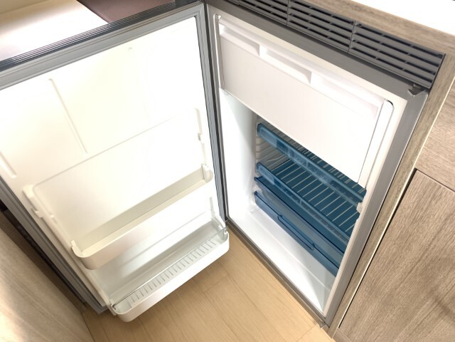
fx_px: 342
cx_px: 228
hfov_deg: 67.3
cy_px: 171
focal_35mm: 26
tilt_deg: -45.3
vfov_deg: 53.1
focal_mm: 4.25
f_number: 1.8
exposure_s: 1/60
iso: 200
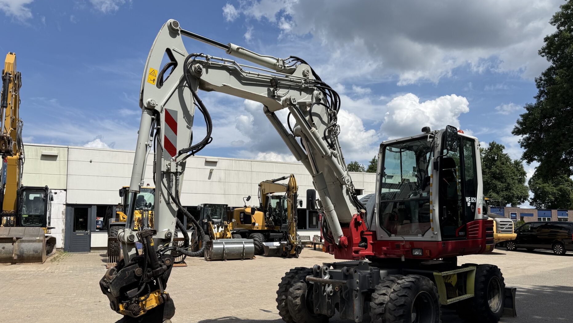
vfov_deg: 42.7
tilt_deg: +4.2
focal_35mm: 27
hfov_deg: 69.8
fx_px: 410
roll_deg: -0.5
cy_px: 195
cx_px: 296
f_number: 1.78
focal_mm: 6.76
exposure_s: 1/7353
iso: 80
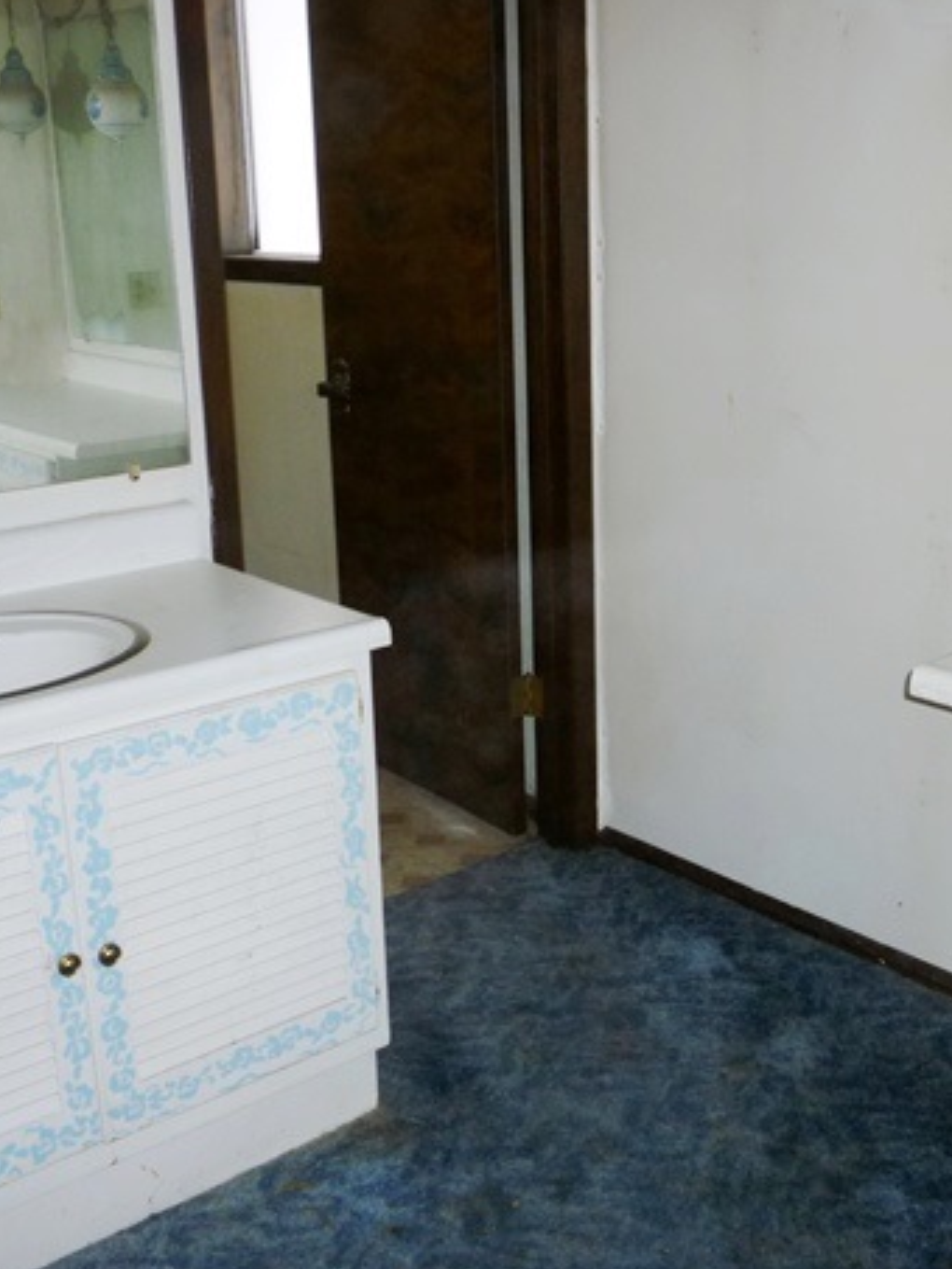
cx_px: 610
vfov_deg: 45.8
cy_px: 613
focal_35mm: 41
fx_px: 1503
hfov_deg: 34.9
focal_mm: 5.2
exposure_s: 1/30
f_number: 3.3
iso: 100
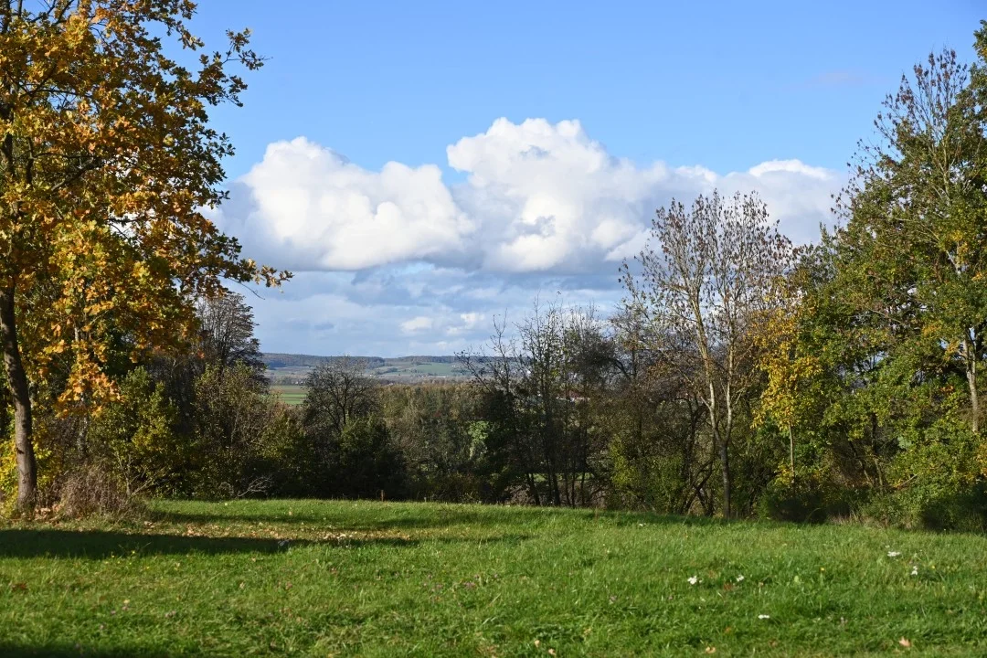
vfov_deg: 19.5
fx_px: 1919
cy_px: 329
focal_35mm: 70
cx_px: 494
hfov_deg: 28.8
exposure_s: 1/400
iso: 100
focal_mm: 70
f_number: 7.1
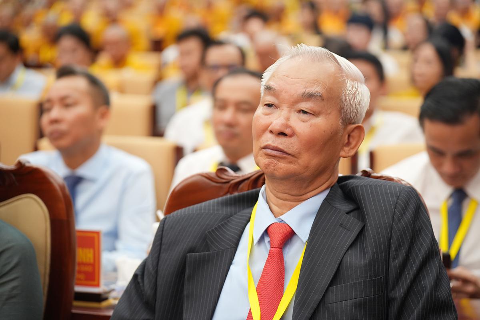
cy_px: 160
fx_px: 1053
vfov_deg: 17.3
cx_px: 240
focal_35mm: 79
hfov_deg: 25.7
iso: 1600
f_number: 2.8
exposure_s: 1/125
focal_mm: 79
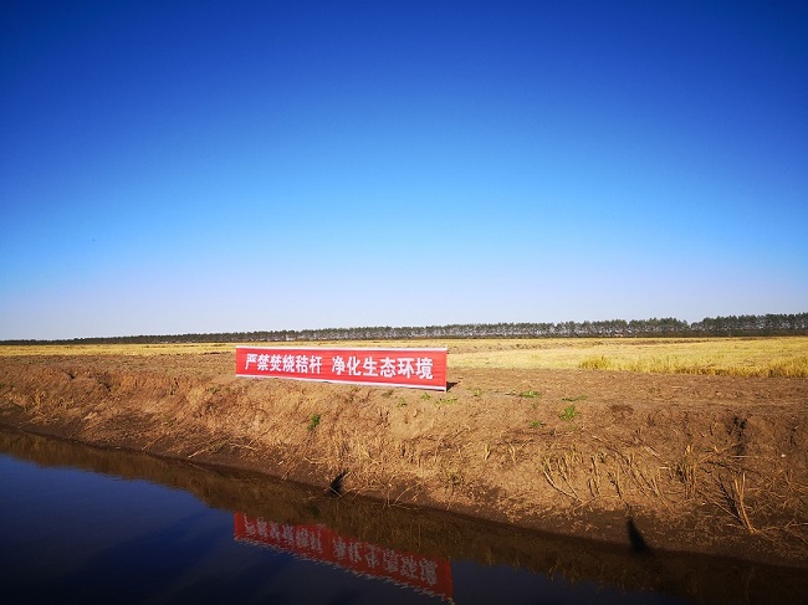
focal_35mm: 27
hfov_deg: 65.3
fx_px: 630
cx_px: 404
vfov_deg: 51.3
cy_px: 302
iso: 50
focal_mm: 3.95
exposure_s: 1/3012
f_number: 1.8
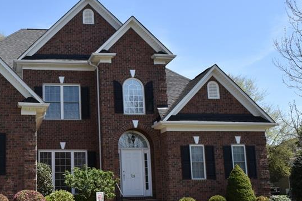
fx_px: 428
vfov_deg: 26.4
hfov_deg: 37.1
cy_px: 117
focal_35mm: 51
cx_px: 46
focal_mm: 18
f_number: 8
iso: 280
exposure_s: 1/500
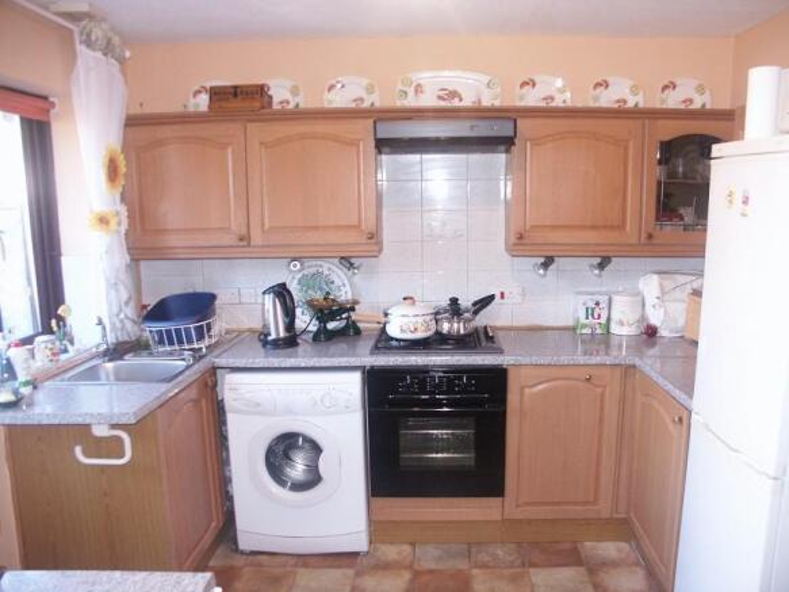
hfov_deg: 63.5
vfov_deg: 49.7
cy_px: 296
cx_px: 394
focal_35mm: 28
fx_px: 638
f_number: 2.8
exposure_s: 1/45
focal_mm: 7.37
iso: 200
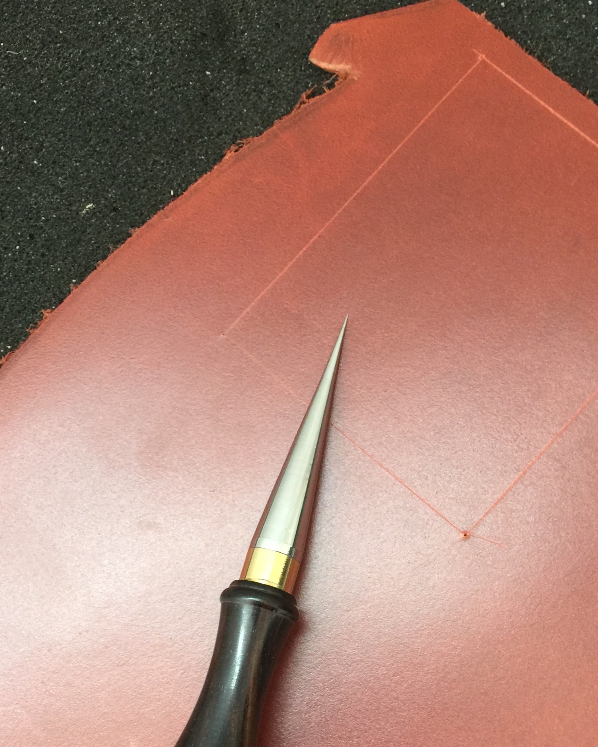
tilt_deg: -83.3
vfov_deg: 40.9
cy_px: 550
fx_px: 973
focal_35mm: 44
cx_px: 374
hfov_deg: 34.0
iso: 80
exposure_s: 1/17
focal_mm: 4.15
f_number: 2.2
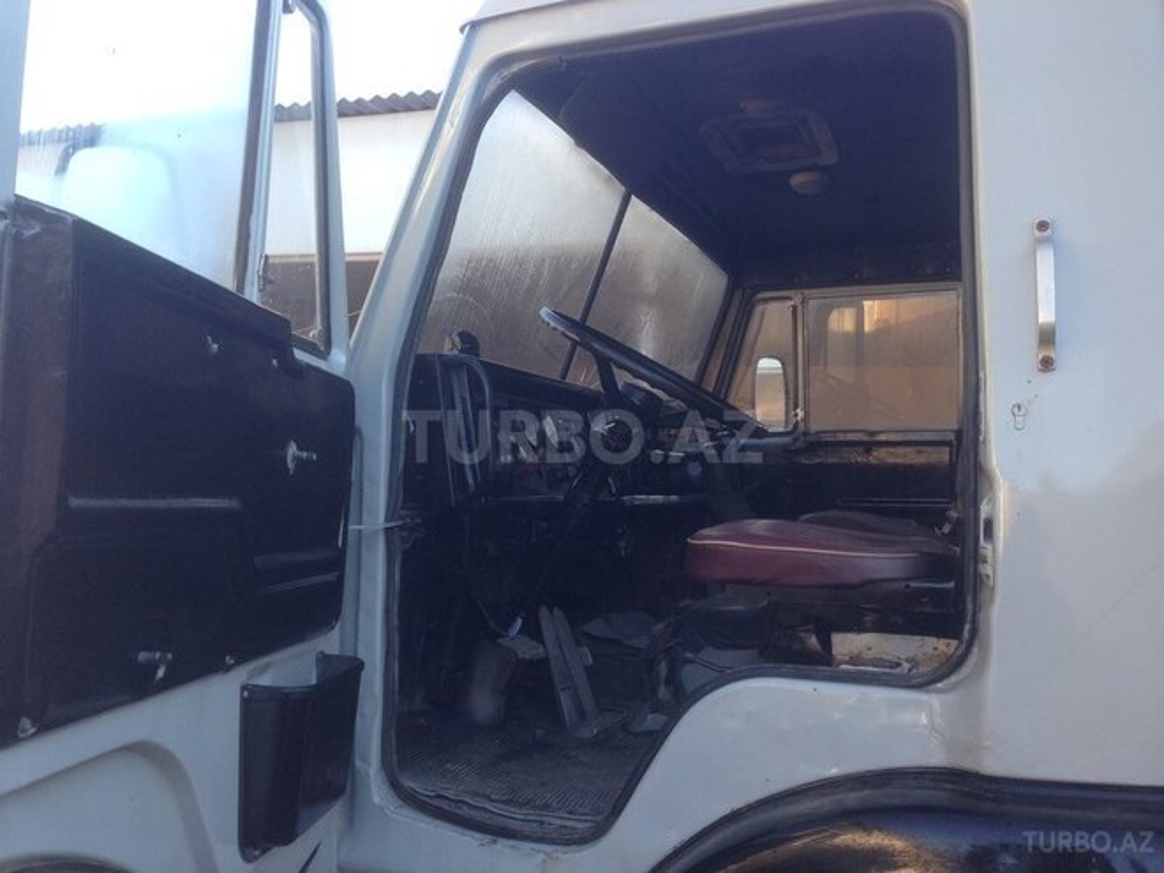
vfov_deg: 42.9
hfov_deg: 55.4
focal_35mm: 33
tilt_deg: +1.0
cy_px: 436
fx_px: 1110
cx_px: 582
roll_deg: -2.3
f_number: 2.4
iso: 50
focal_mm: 4.12
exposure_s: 1/125
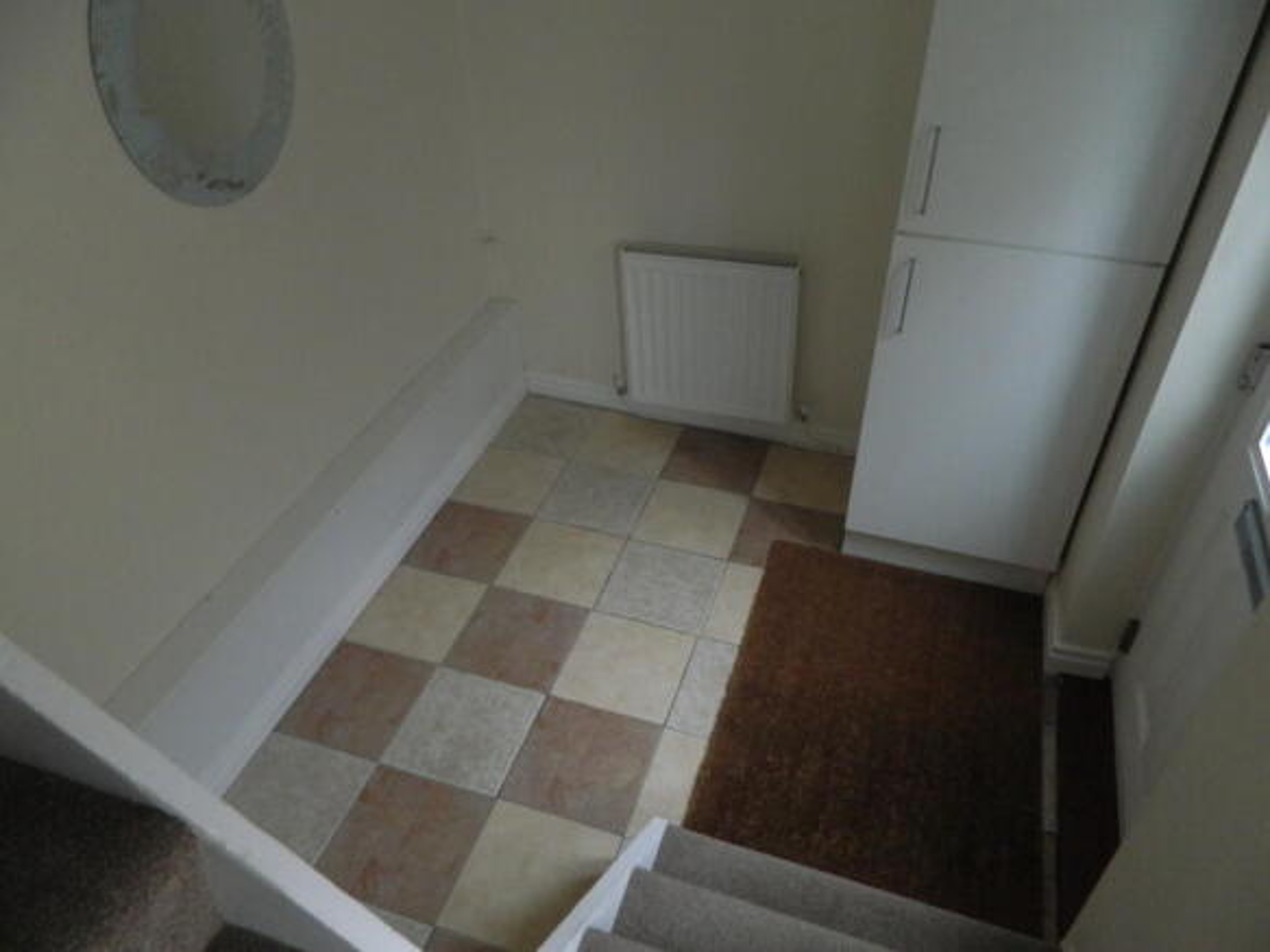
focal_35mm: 25
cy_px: 476
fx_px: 917
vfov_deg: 54.9
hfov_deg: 69.4
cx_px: 635
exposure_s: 1/30
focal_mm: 4.5
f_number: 3.1
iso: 400
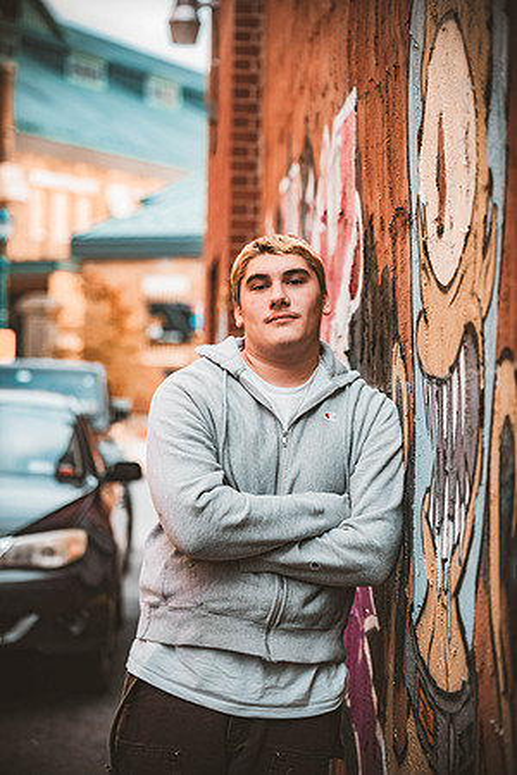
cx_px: 258
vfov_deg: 24.8
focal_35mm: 82
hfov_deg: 16.7
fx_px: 1766
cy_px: 388
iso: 1600
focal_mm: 82
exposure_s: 1/400
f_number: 2.8
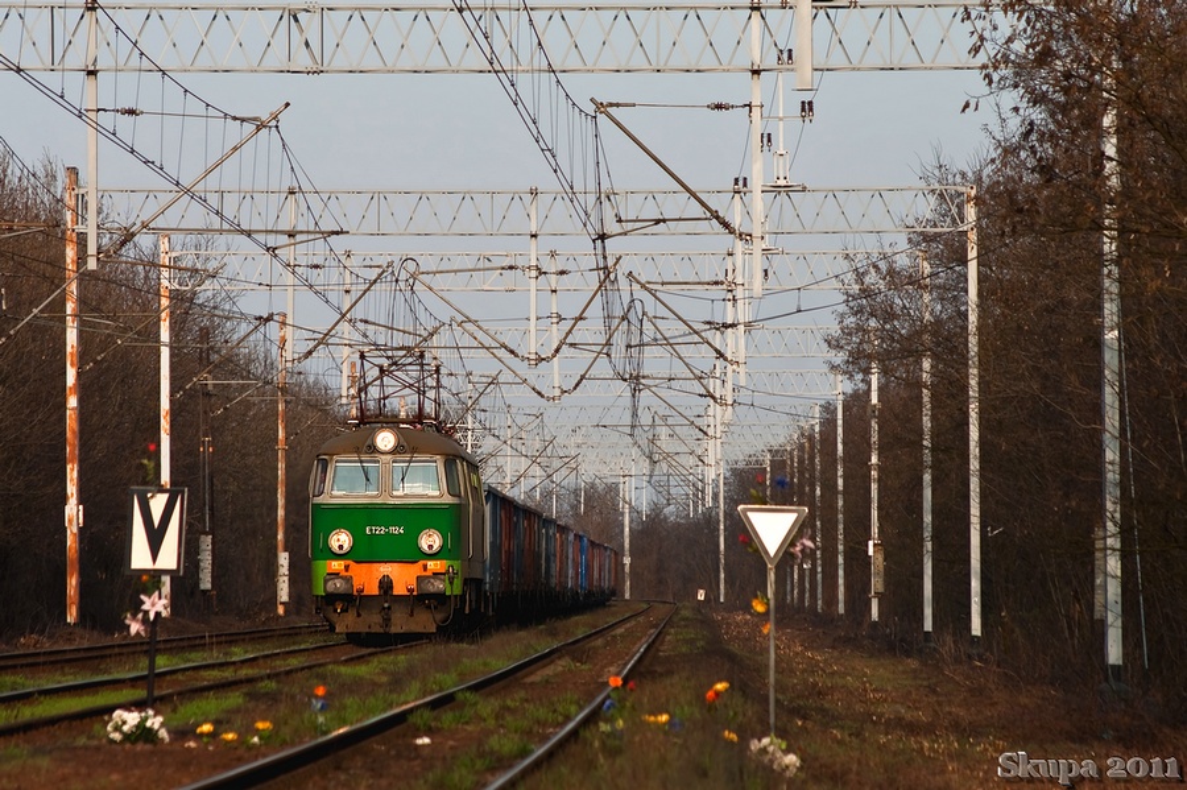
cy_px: 395
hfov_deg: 9.2
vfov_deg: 6.1
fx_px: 7414
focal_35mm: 225
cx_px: 594
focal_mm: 150
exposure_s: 1/160
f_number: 8
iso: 100
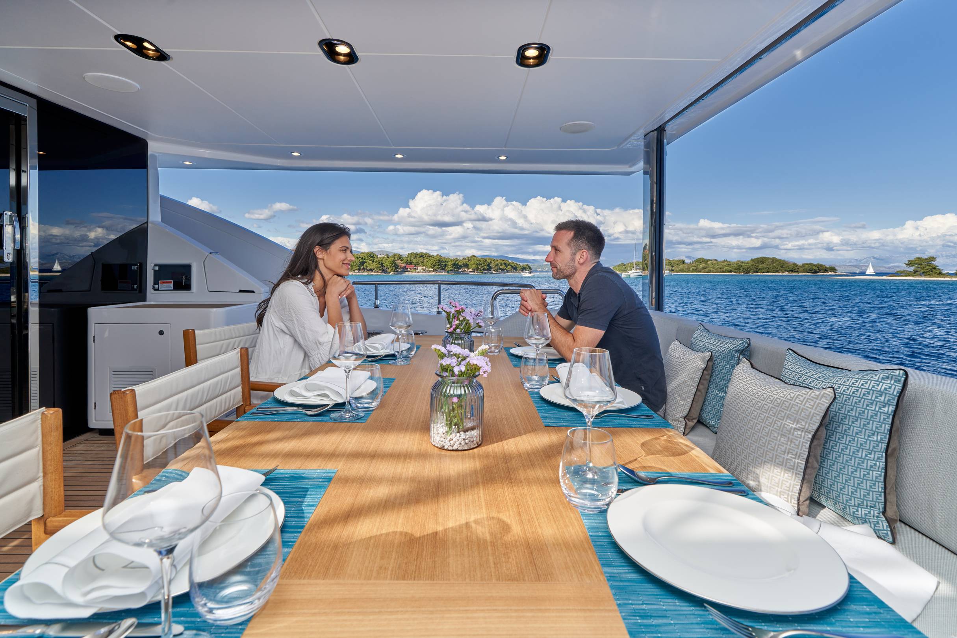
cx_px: 478
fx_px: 425
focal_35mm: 16
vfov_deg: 73.7
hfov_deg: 96.7
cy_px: 319
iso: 100
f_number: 8
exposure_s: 1/200
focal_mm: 16
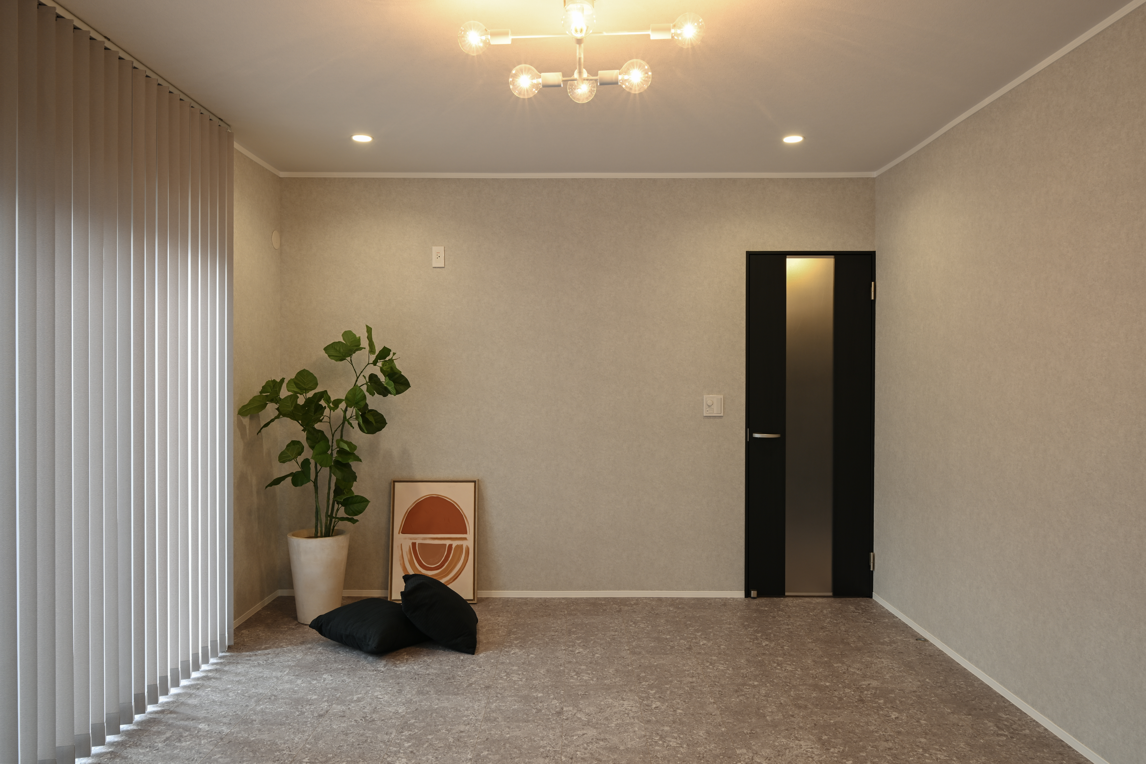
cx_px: 573
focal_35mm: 24
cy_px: 382
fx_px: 764
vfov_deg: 53.1
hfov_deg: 73.7
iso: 100
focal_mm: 24
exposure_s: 1/2.5
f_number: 13
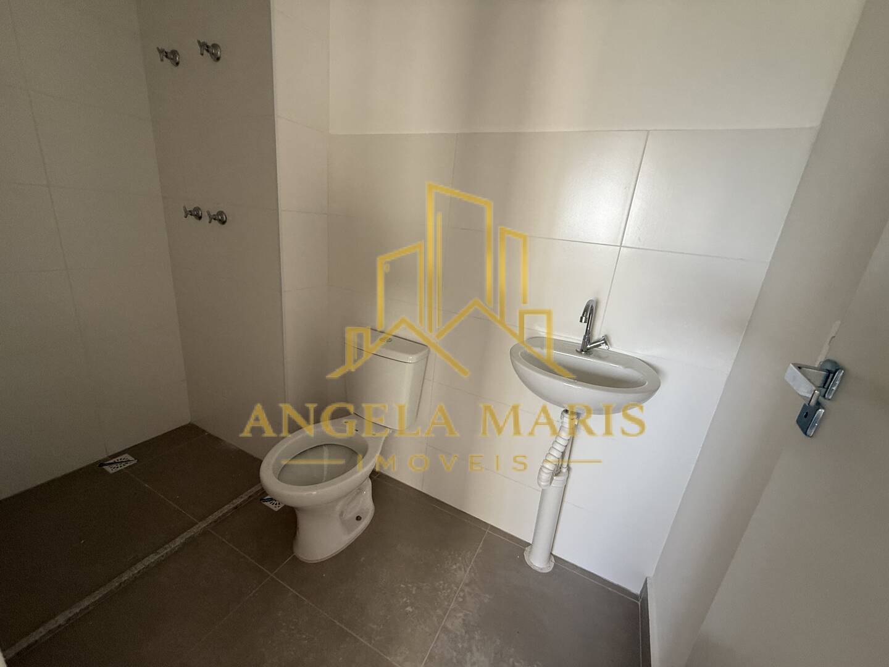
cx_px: 444
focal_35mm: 14
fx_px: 360
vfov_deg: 85.7
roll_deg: -6.1
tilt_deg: -18.1
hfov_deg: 102.1
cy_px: 334
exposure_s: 1/99
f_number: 2.2
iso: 200
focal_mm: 2.22
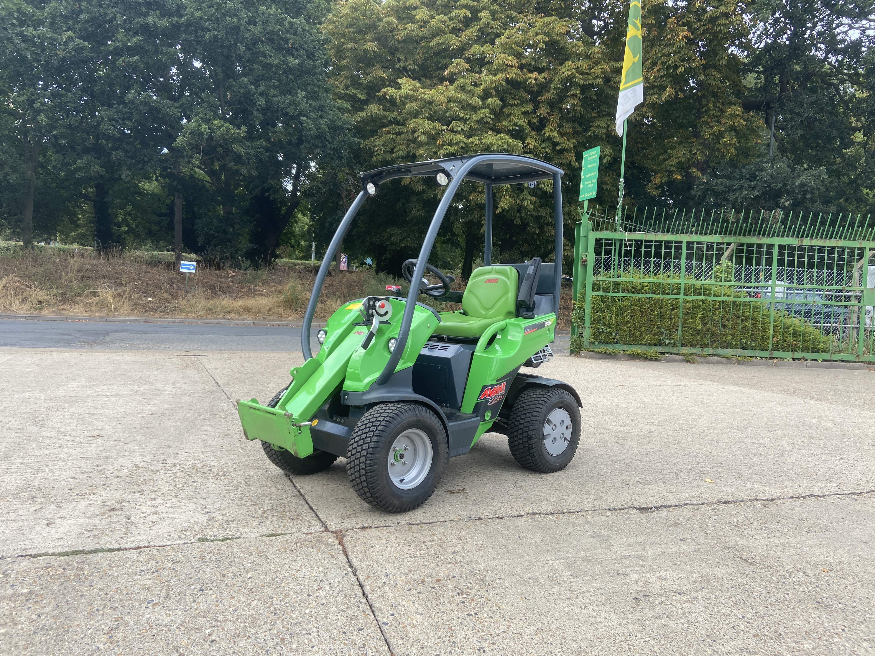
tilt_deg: -1.0
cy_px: 328
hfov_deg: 67.3
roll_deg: -3.1
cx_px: 438
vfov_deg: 53.1
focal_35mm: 26
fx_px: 657
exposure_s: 1/827
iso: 32
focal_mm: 4.25
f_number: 1.8
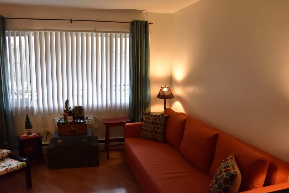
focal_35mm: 28
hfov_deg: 65.5
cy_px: 97
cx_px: 139
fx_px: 225
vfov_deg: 46.4
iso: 6400
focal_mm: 18
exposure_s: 1/200
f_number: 5
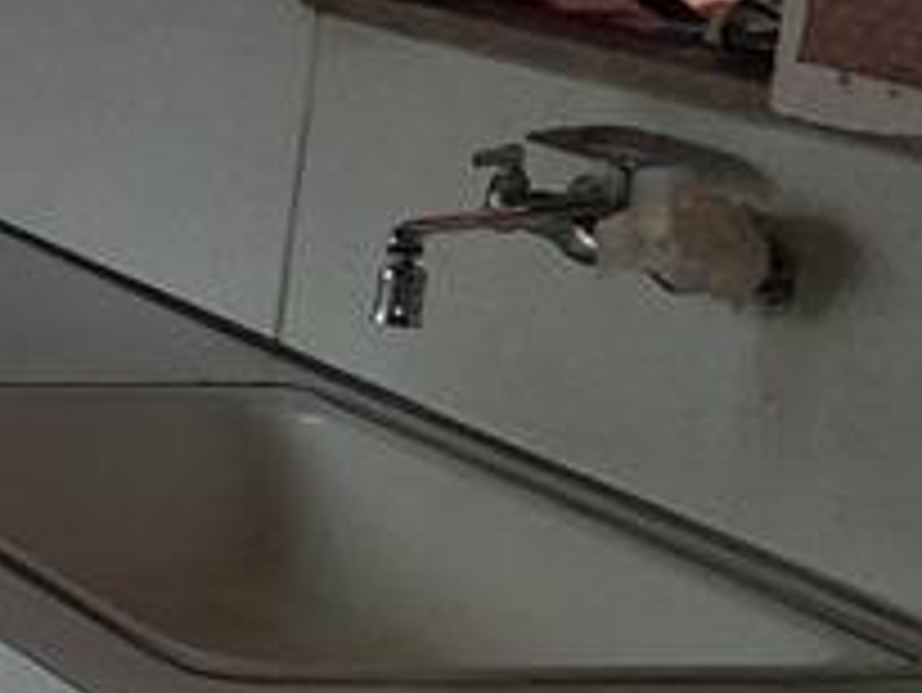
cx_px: -1304
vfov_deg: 11.0
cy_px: 423
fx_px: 3598
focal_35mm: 135
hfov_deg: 11.8
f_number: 1.8
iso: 160
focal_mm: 4
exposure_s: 1/60
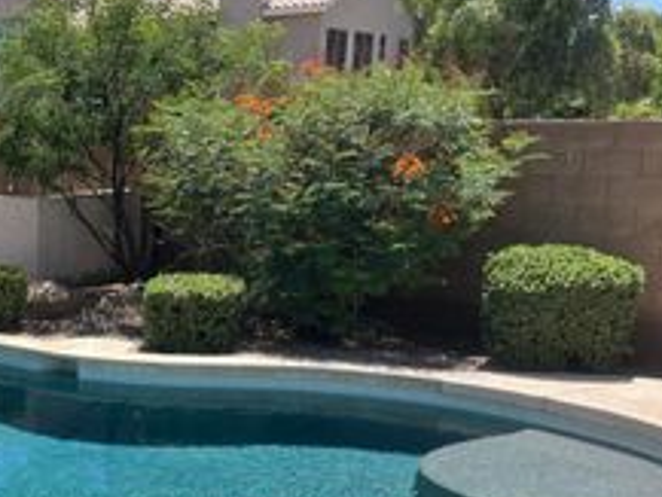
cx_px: -88
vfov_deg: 23.9
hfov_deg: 28.8
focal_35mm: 60
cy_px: 425
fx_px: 1148
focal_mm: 5.1
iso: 50
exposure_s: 1/2825
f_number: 1.6
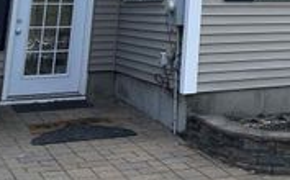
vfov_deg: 14.9
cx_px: 360
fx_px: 615
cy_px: -124
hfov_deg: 23.8
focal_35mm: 78
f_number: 1.5
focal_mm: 5.7
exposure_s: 1/1124
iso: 50
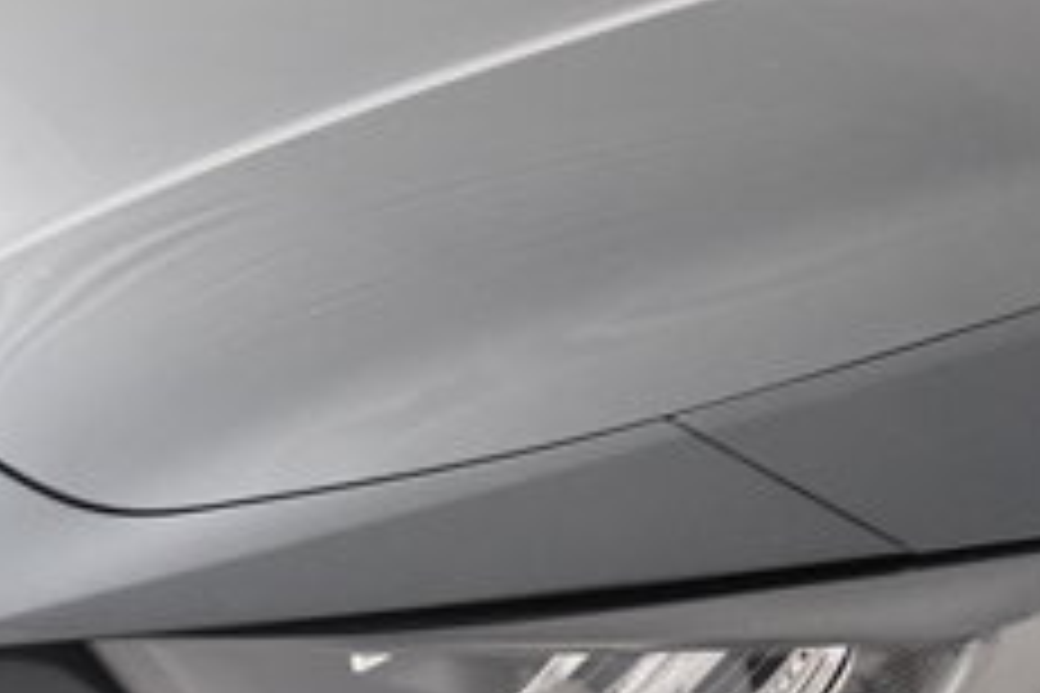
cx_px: 1283
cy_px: 236
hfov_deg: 13.6
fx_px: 4217
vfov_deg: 9.4
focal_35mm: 146
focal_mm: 22
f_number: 3.5
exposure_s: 1/50
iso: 1600
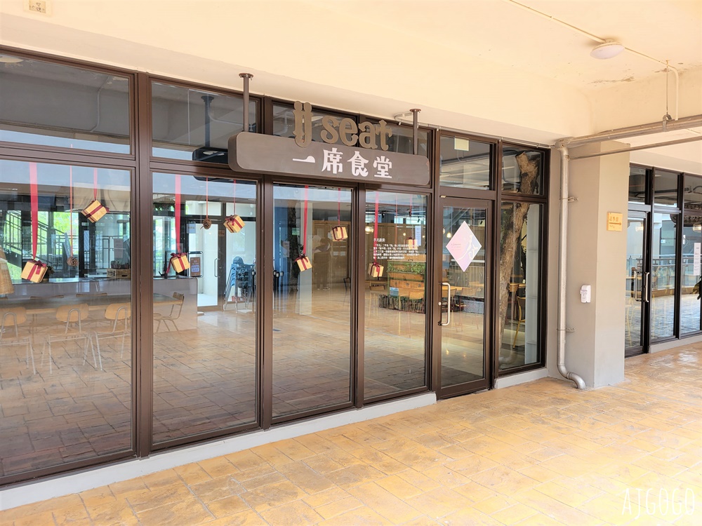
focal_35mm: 26
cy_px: 263
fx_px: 527
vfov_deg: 53.1
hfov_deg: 67.3
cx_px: 351
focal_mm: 5.4
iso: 50
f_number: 1.8
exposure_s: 1/120
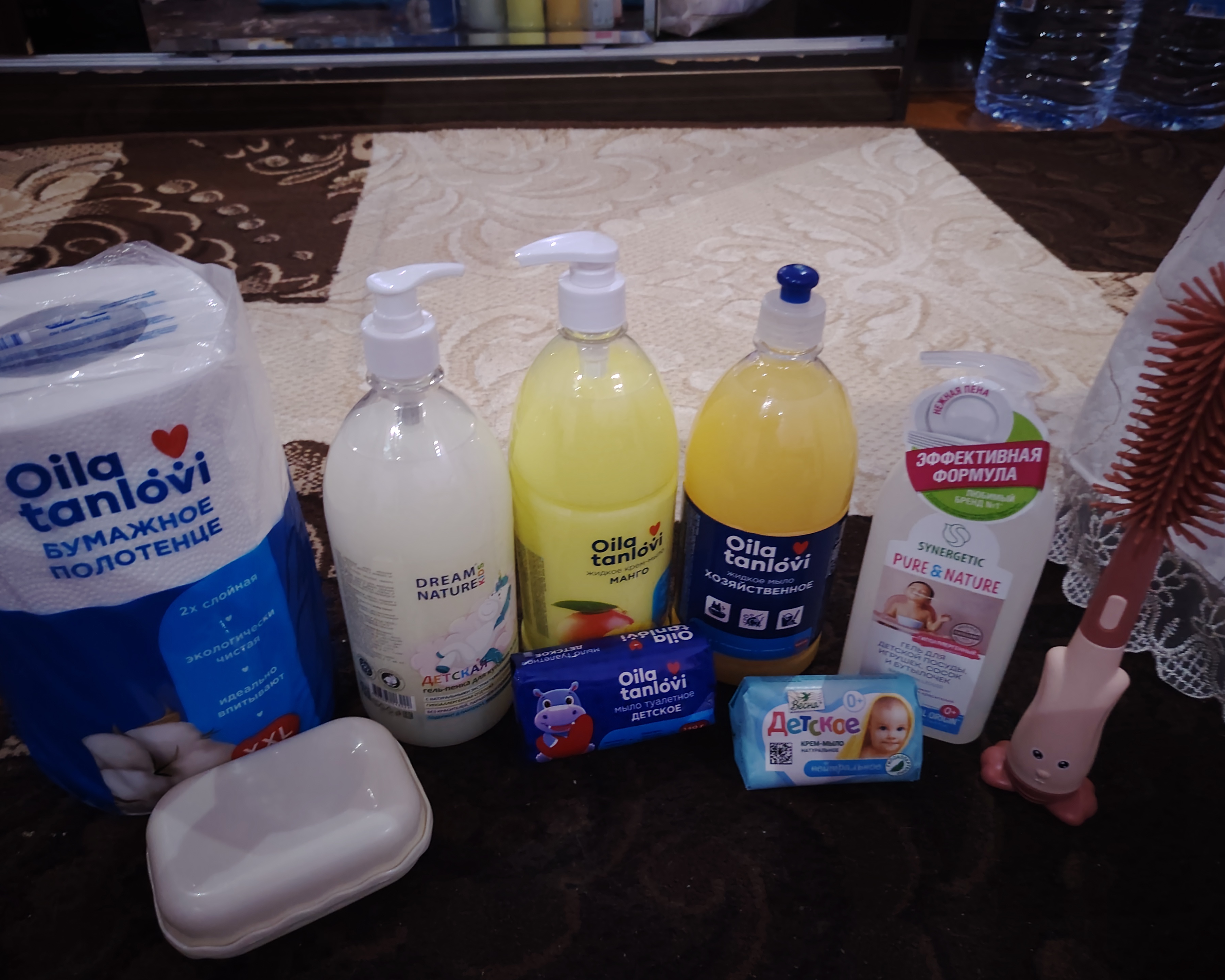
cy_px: 507
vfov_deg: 54.9
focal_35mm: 26
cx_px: 601
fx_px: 943
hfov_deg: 66.0
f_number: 1.75
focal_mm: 5.25
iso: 6592
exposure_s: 1/20
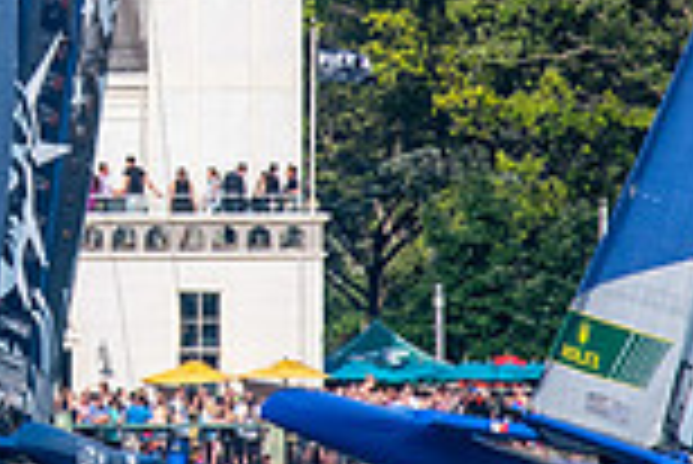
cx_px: -52
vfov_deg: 0.5
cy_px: -33
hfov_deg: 0.8
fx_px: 52293
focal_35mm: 2714
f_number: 5.6
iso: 500
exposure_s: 1/2000
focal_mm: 420
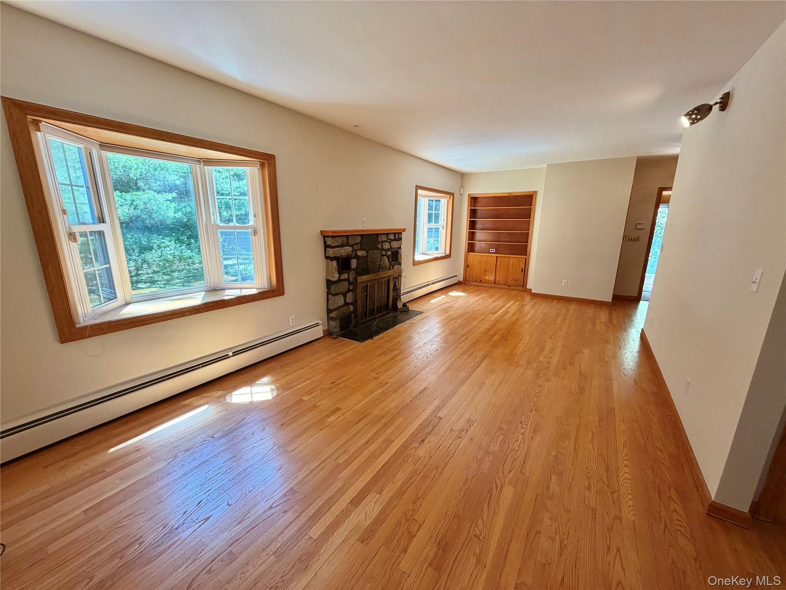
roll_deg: -0.4
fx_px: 318
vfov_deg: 85.7
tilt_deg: -12.8
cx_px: 393
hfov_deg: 102.1
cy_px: 295
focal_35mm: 14
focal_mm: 2.22
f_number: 2.2
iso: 125
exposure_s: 1/120
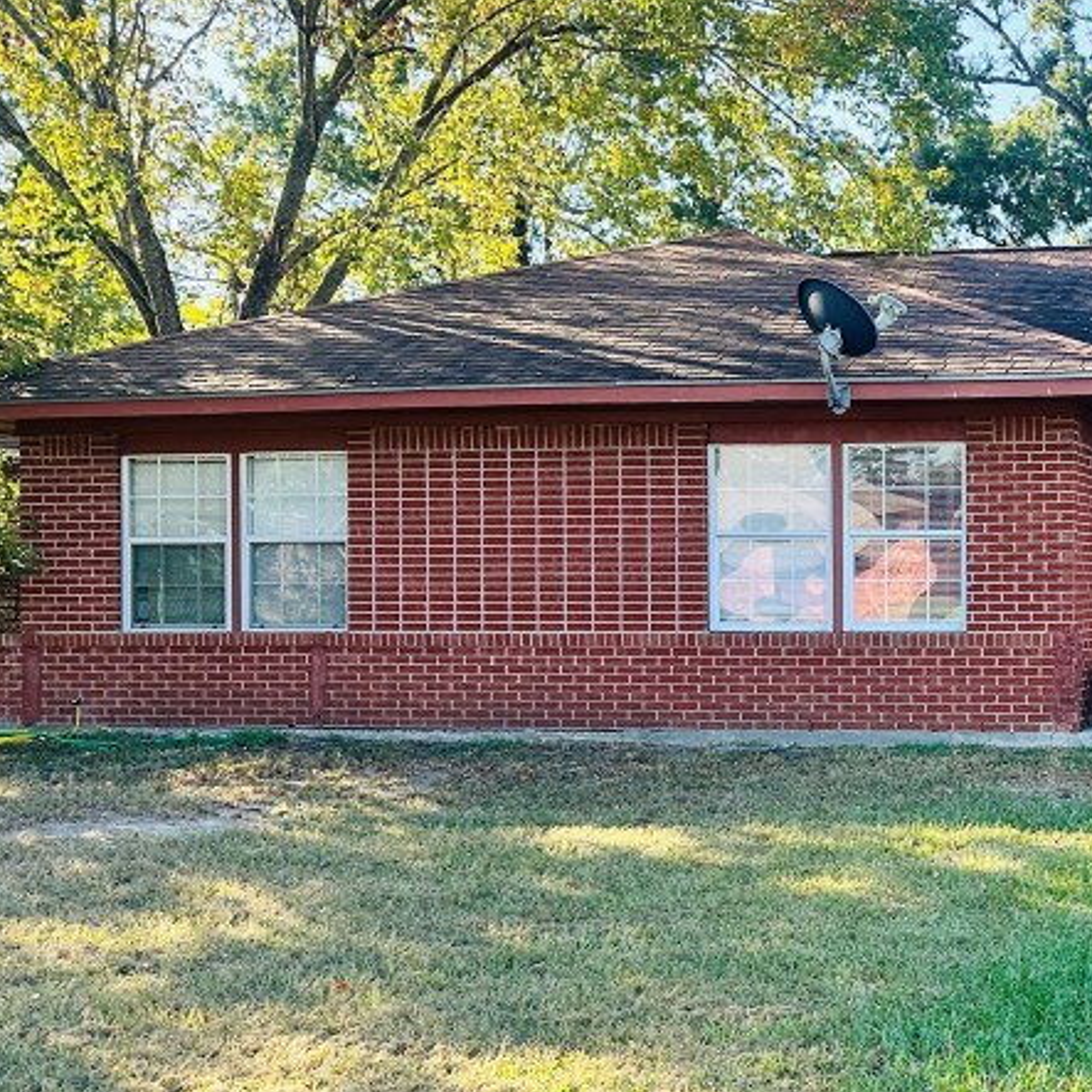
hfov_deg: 31.9
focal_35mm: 49
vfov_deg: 34.7
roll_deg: -0.1
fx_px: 1749
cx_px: 1099
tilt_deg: +0.5
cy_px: 599
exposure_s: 1/773
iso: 80
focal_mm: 6.86
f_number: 1.78
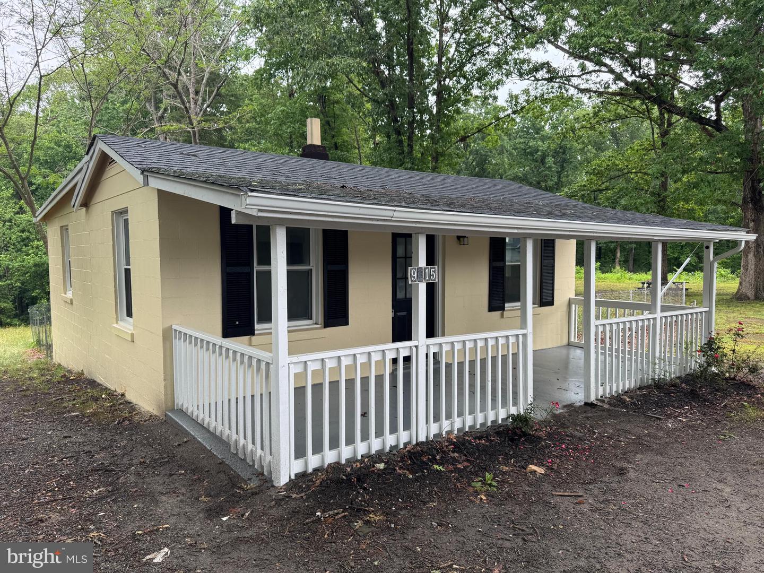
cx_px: 382
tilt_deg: -5.1
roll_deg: +0.0
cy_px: 286
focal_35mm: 24
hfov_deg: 71.6
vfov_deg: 56.8
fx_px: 530
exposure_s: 1/311
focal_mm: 6.76
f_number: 1.78
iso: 80
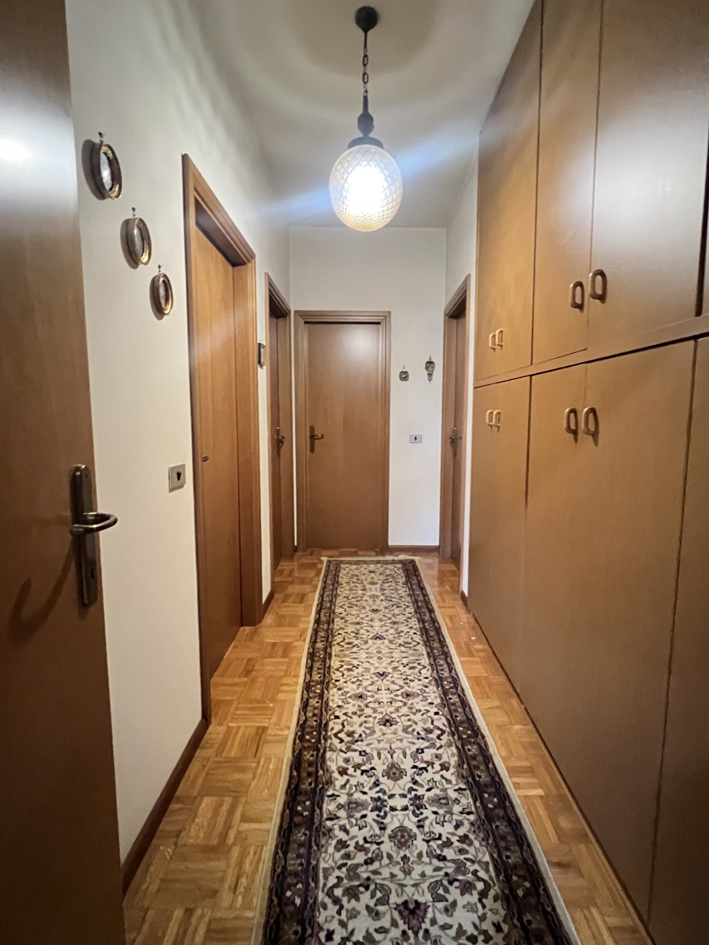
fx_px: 410
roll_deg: -0.7
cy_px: 465
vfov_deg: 98.2
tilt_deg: -4.9
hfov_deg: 81.7
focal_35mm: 15
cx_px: 366
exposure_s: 1/25
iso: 1600
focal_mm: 1.57
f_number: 1.8
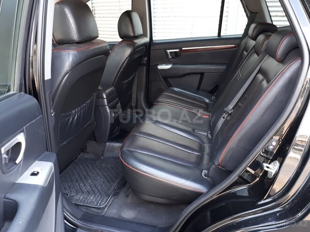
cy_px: 116
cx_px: 155
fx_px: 242
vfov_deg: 51.4
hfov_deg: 65.3
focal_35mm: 27
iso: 50
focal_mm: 3.6
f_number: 1.9
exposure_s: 1/33
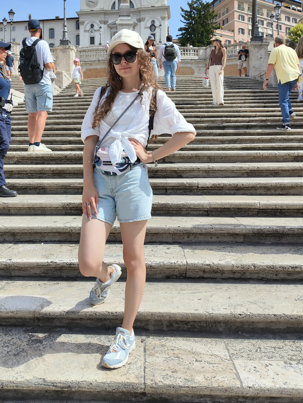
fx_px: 350
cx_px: 124
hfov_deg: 46.6
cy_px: 162
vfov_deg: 59.5
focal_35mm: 30
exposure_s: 1/1882
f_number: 1.8
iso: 50
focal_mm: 4.68
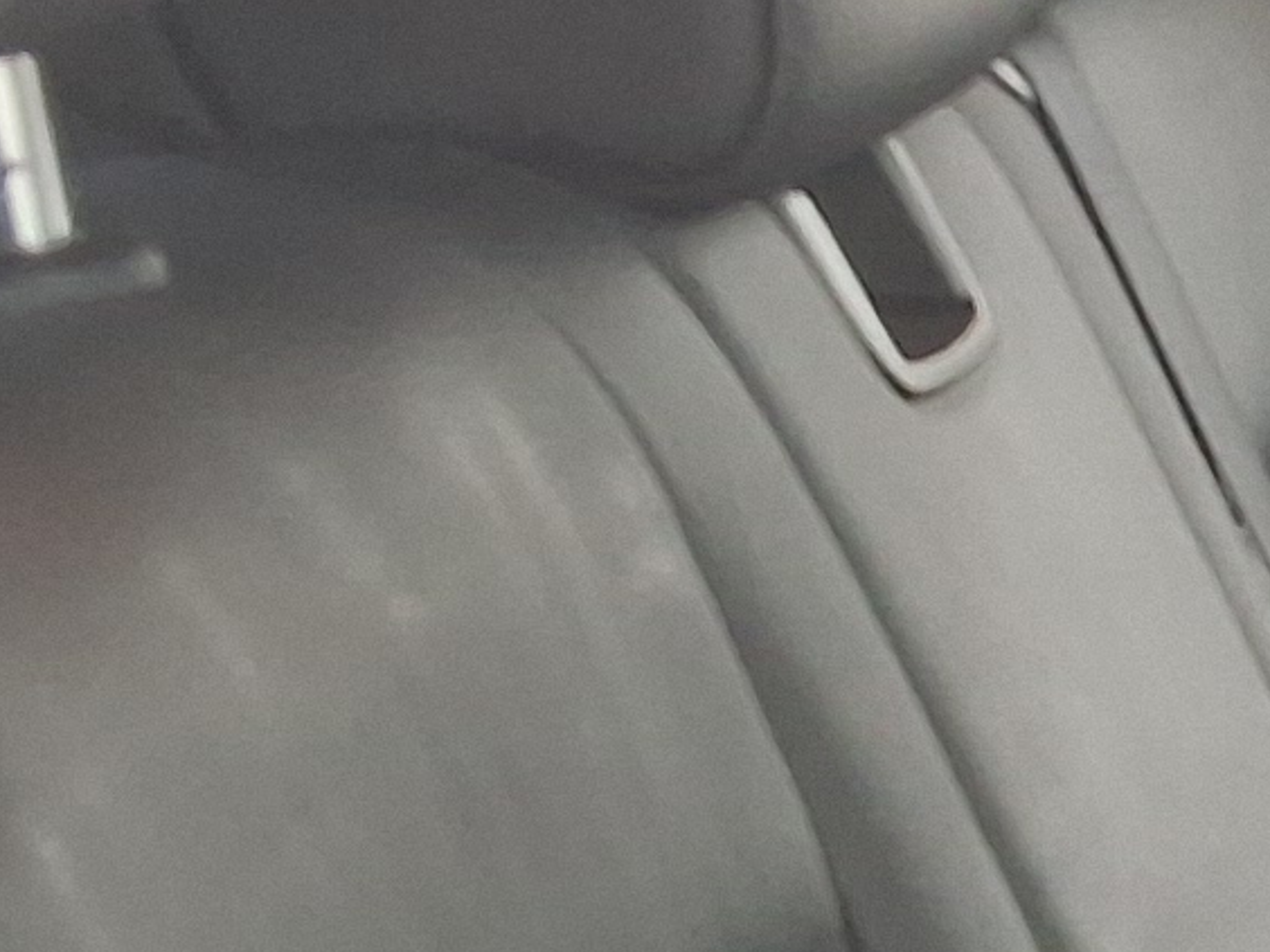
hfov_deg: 11.0
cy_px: 968
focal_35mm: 162
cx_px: 2619
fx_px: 5943
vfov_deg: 9.1
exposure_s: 1/40
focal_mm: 2.91
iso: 100
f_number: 1.9
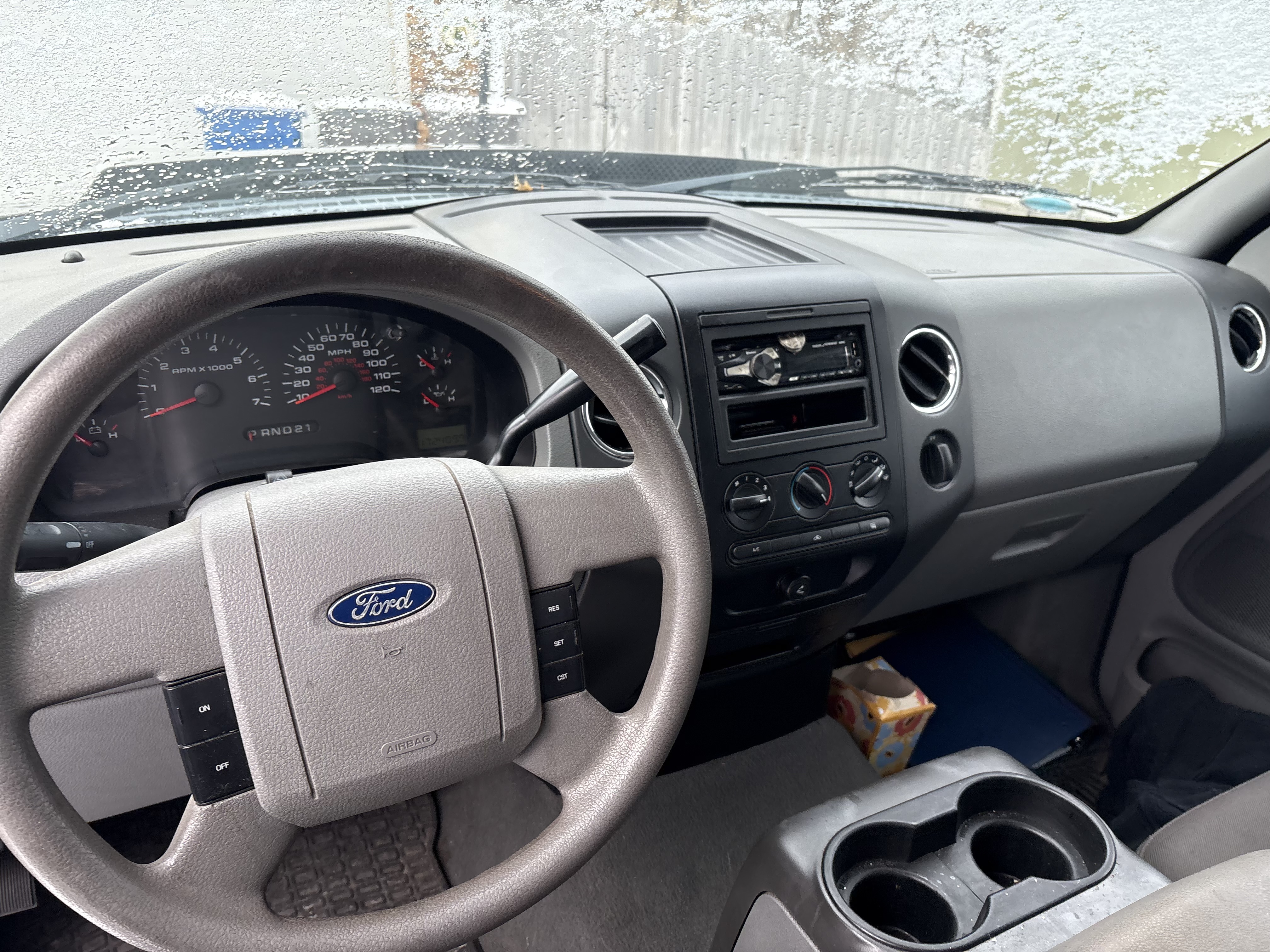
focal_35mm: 26
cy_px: 476
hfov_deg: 67.3
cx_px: 635
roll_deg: -2.1
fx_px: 954
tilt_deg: -23.8
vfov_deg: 53.1
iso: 64
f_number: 1.6
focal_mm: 5.96
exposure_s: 1/244
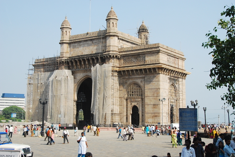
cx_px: 119
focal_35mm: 54
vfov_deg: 25.4
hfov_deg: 37.1
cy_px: 77
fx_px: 350
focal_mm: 35
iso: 200
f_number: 8
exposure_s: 1/250
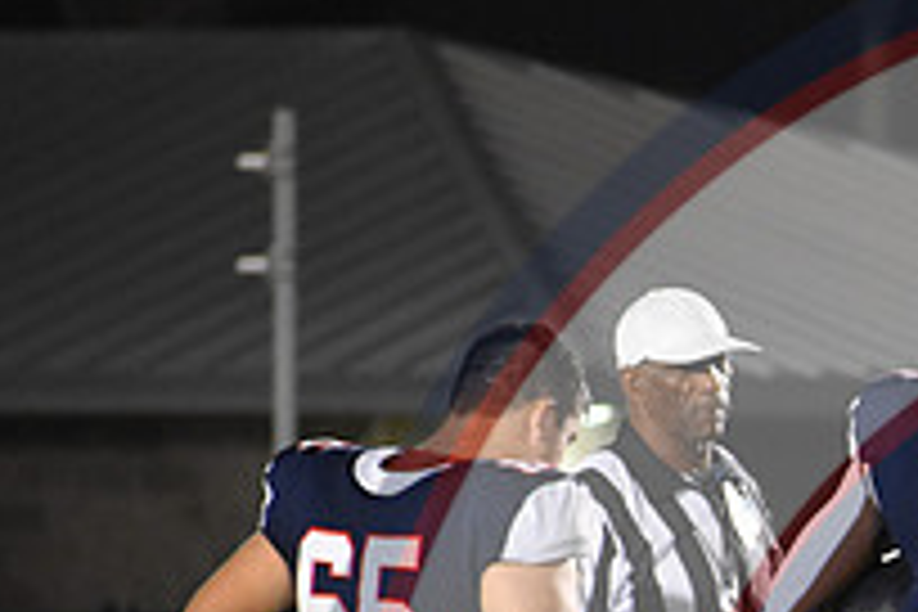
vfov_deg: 1.6
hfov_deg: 2.4
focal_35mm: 853
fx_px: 21750
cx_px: 1287
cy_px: 758
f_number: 5.3
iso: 3200
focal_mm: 200
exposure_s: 1/200
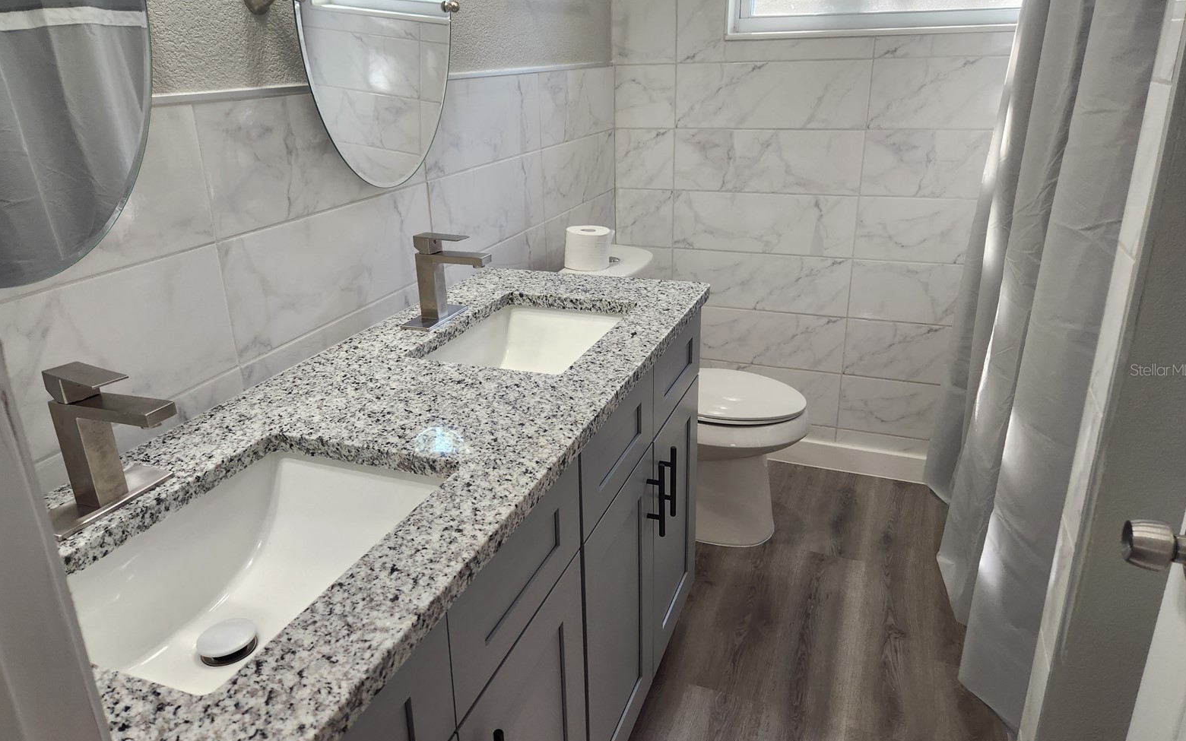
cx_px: 594
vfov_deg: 49.3
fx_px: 808
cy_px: 369
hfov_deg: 72.5
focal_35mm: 25
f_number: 1.8
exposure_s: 1/120
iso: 160
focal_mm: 5.4
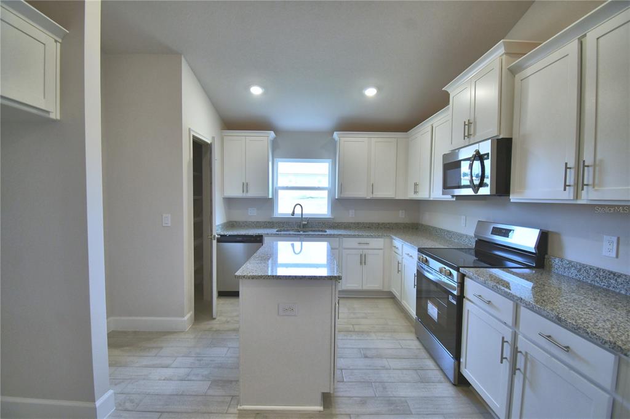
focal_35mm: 15
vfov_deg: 77.3
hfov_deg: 100.4
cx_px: 315
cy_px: 210
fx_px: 262
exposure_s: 1/125
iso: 360
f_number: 4.5
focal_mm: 10
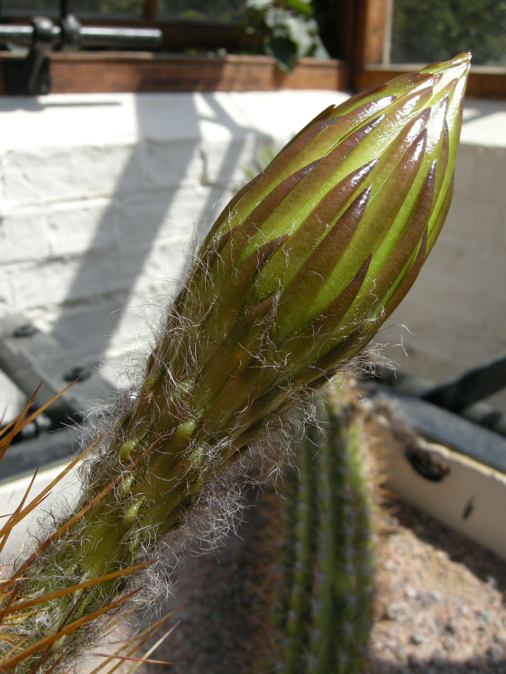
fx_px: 682
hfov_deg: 40.7
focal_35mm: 35
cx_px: 253
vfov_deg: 52.6
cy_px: 337
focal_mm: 7.5
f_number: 4.8
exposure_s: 1/259
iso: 64
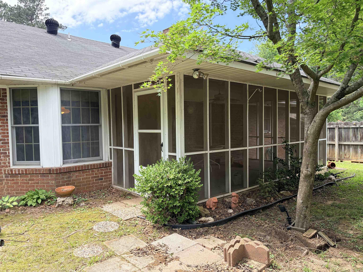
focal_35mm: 26
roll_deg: +1.7
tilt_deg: -2.6
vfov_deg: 53.1
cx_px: 182
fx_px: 273
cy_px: 136
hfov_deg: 67.3
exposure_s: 1/687
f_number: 1.6
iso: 64
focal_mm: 5.96
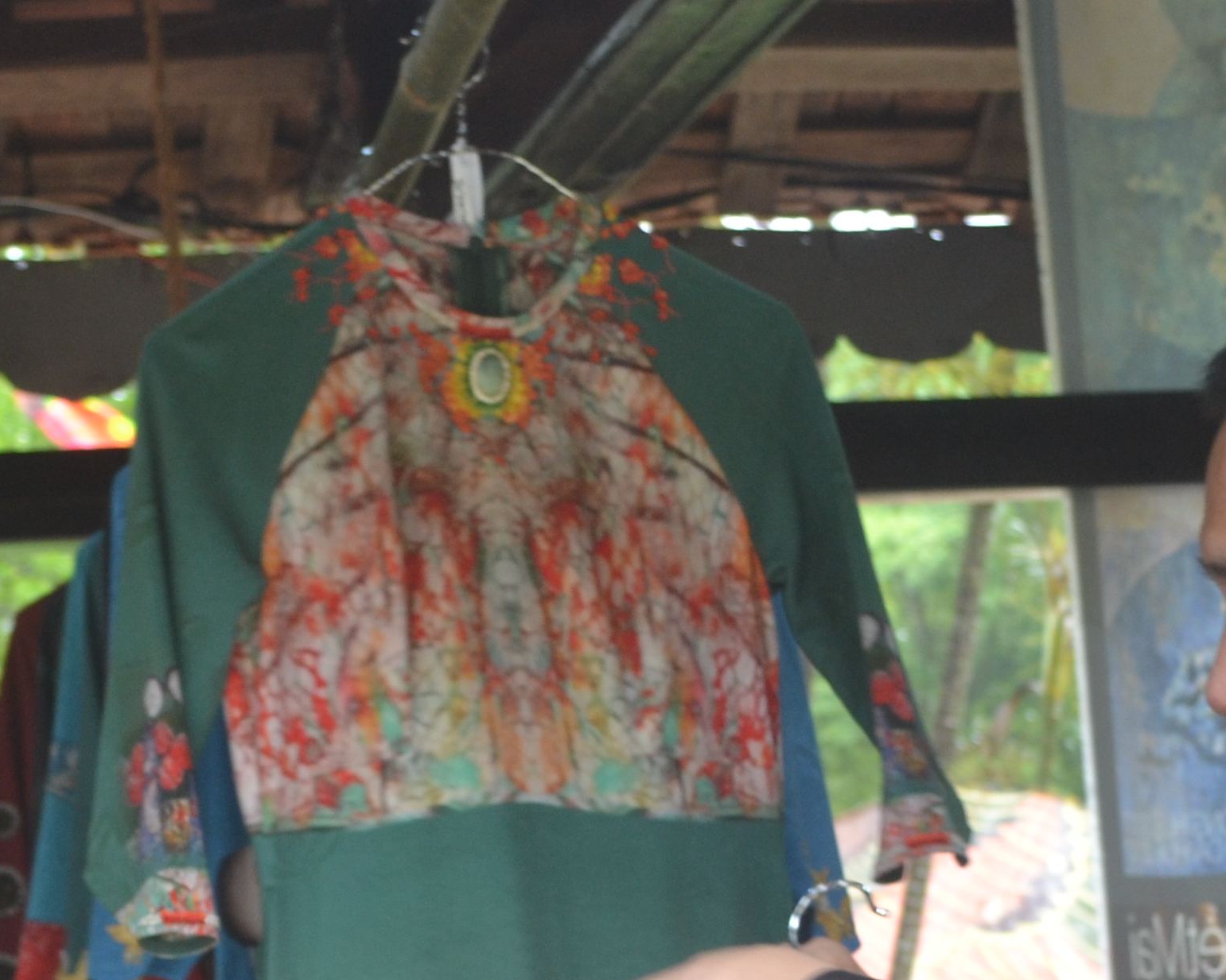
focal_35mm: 101
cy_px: 992
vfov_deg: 15.0
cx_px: 220
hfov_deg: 18.8
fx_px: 3665
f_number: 4.5
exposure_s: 1/80
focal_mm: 24
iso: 400
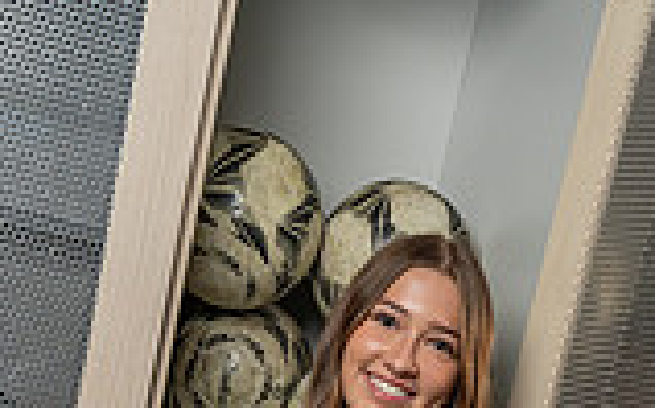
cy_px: 907
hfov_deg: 21.2
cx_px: 239
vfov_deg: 11.5
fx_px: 1748
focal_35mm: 98
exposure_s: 1/250
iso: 800
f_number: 7.1
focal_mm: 34
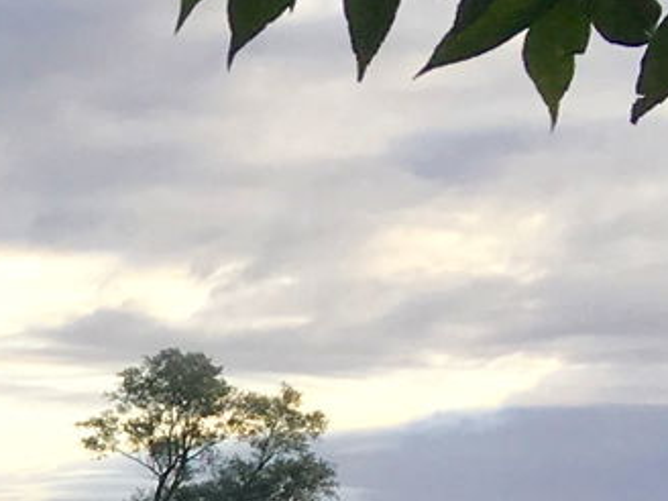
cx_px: -937
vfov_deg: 8.4
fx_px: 3281
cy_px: 908
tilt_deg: -4.0
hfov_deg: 10.1
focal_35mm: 170
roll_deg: -0.6
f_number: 2.2
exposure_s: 1/793
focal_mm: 4.15
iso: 25
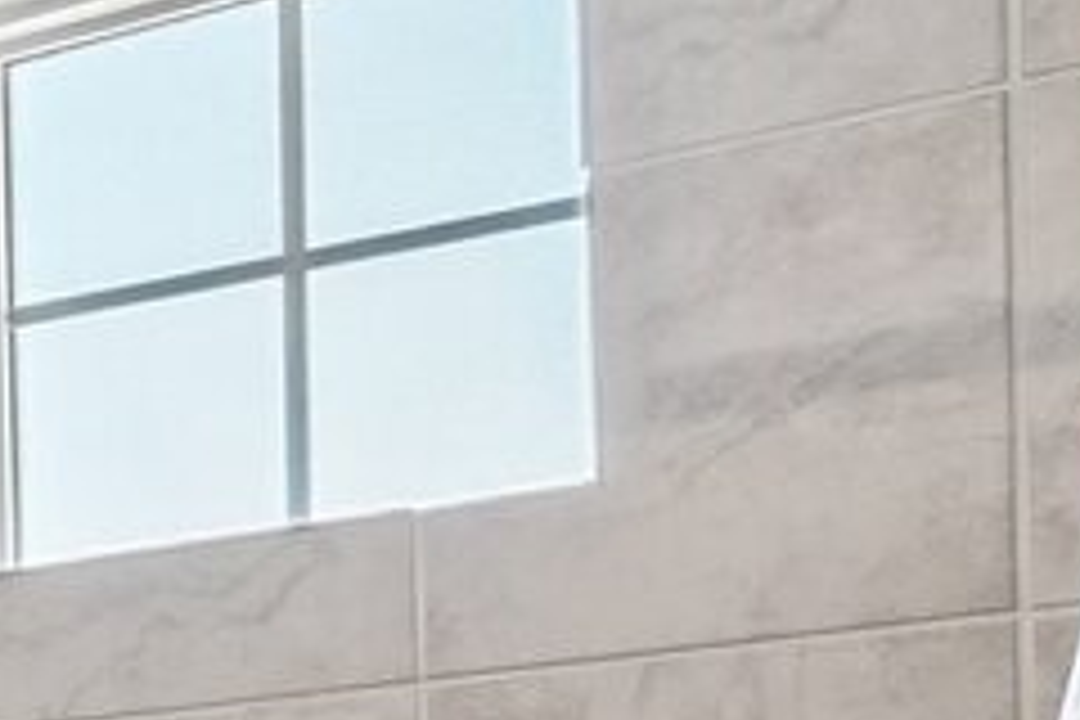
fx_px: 3240
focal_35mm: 108
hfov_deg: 11.9
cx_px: -1976
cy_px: 1188
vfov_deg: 11.9
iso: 400
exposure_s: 1/13
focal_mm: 16
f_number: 8
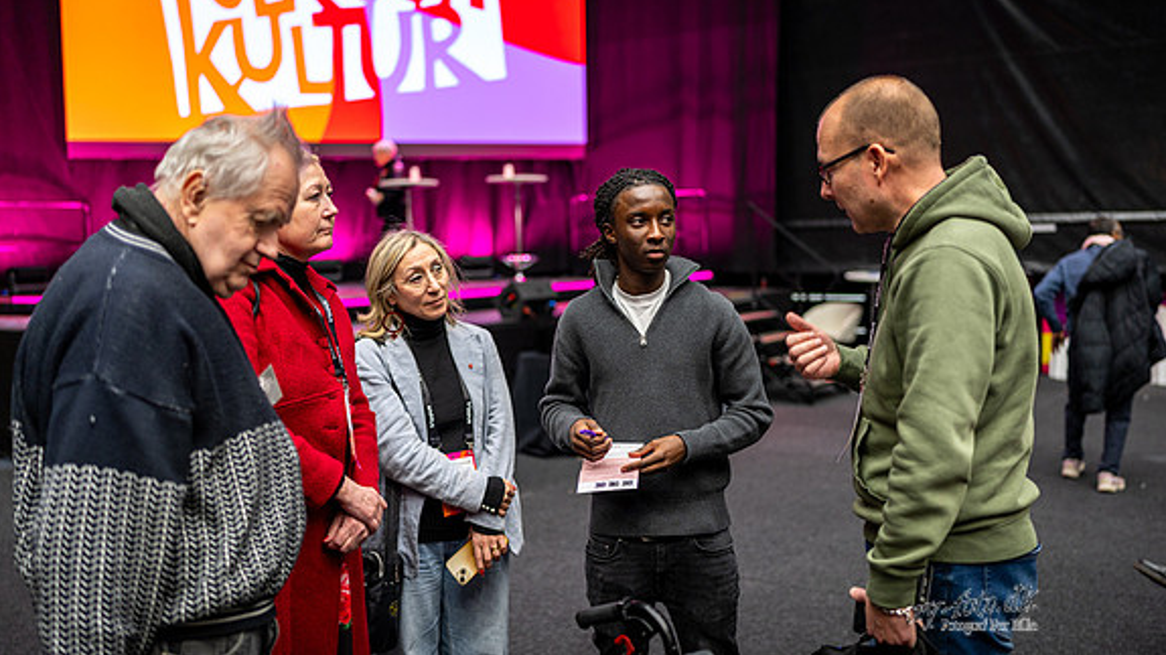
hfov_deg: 54.0
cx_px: 586
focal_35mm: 37
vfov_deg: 32.0
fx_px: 1144
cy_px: 317
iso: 250
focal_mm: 35
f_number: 1.4
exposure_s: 1/160
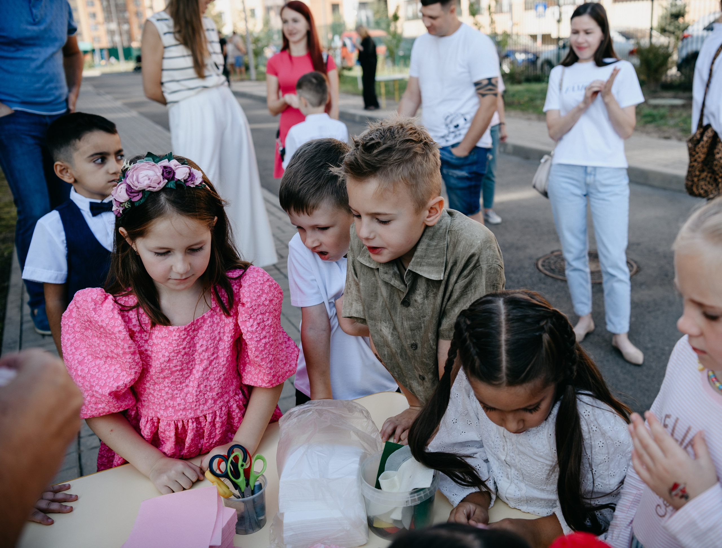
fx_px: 731
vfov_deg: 41.1
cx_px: 411
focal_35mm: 35
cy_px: 274
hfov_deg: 52.4
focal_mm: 32
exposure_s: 1/400
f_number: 3.5
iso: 160
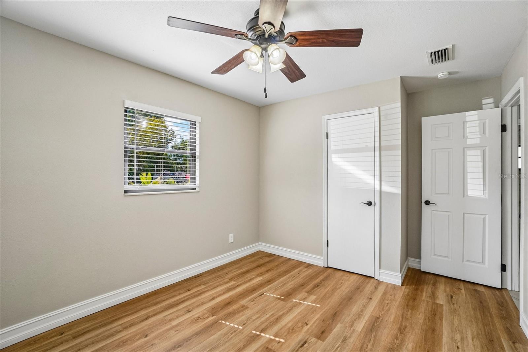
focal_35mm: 15
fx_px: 220
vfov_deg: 77.3
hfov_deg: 100.4
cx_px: 264
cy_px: 176
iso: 200
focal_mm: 10
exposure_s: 1/30
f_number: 8
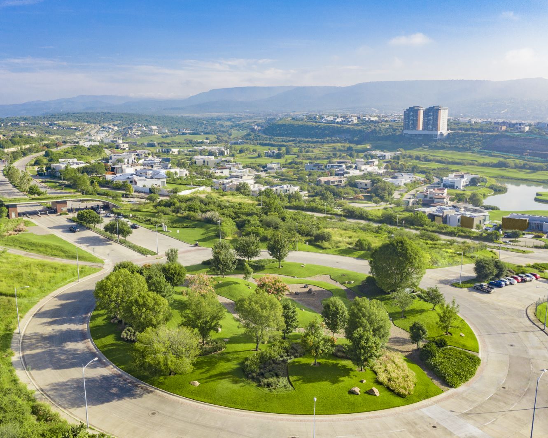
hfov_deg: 55.4
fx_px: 519
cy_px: 218
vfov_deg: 45.8
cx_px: 235
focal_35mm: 32
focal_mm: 10.26
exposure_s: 1/320
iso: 100
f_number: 5.6
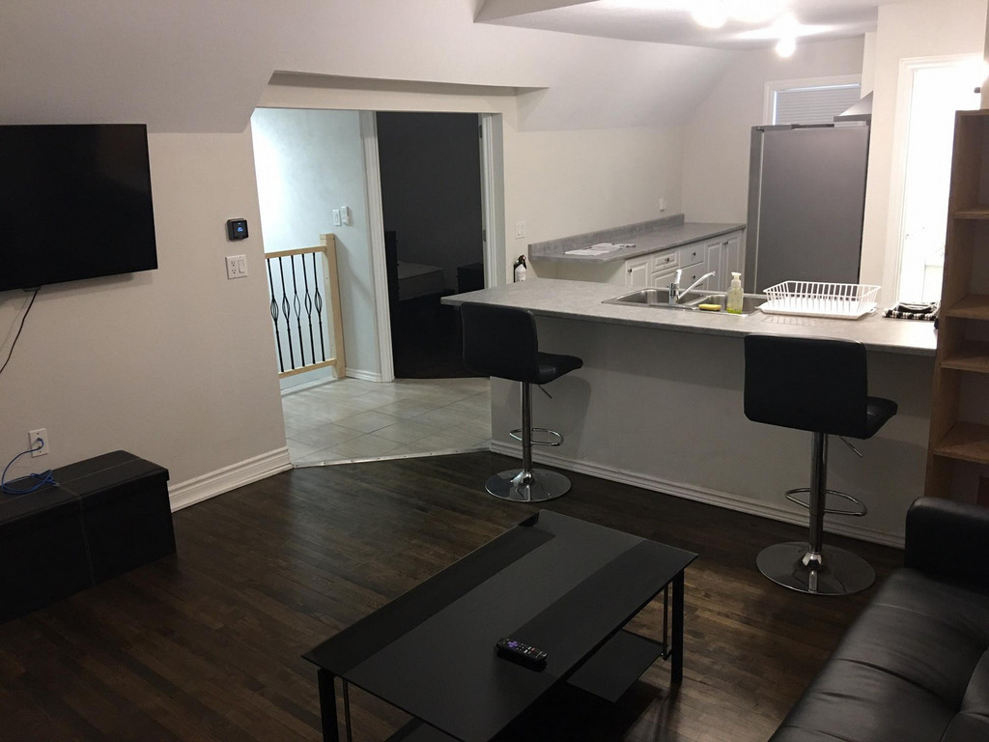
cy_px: 371
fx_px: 829
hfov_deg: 61.7
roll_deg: +2.1
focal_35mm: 29
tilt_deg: -13.1
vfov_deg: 48.2
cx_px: 494
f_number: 2.2
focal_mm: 4.15
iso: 64
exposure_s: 1/15
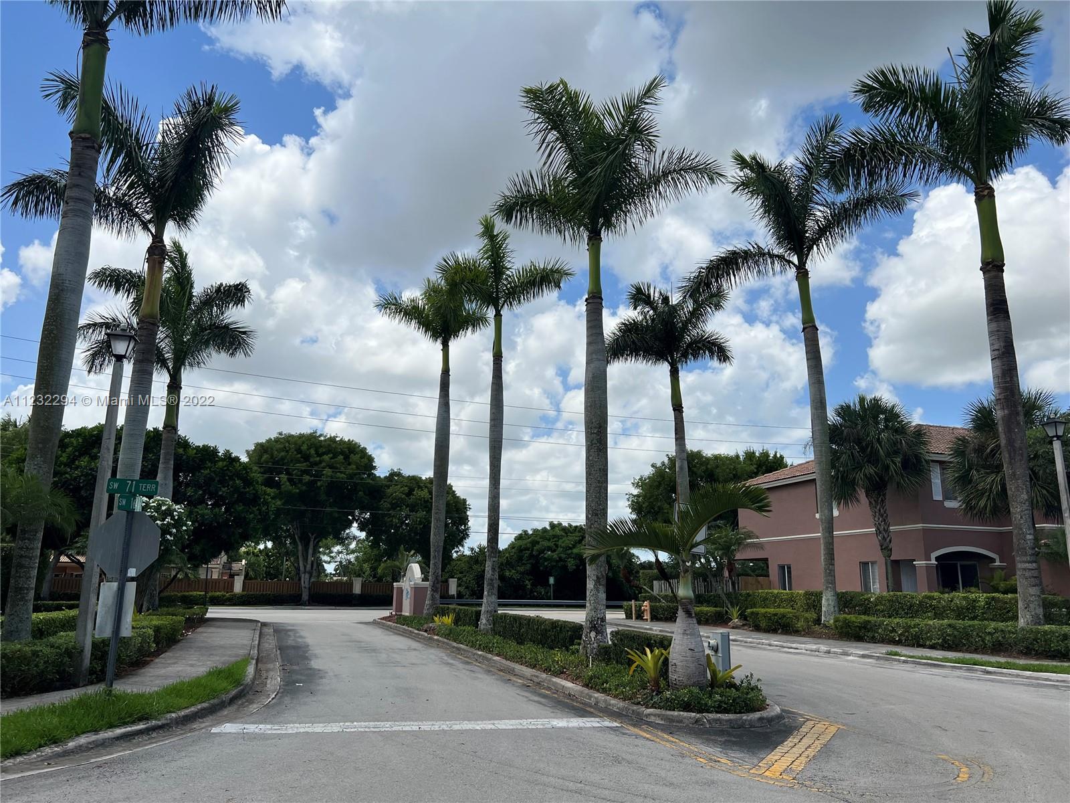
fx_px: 804
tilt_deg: +12.5
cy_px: 402
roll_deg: -0.4
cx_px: 535
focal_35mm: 26
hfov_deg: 67.3
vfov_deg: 53.1
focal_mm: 5.7
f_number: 1.5
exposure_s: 1/7463
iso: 50
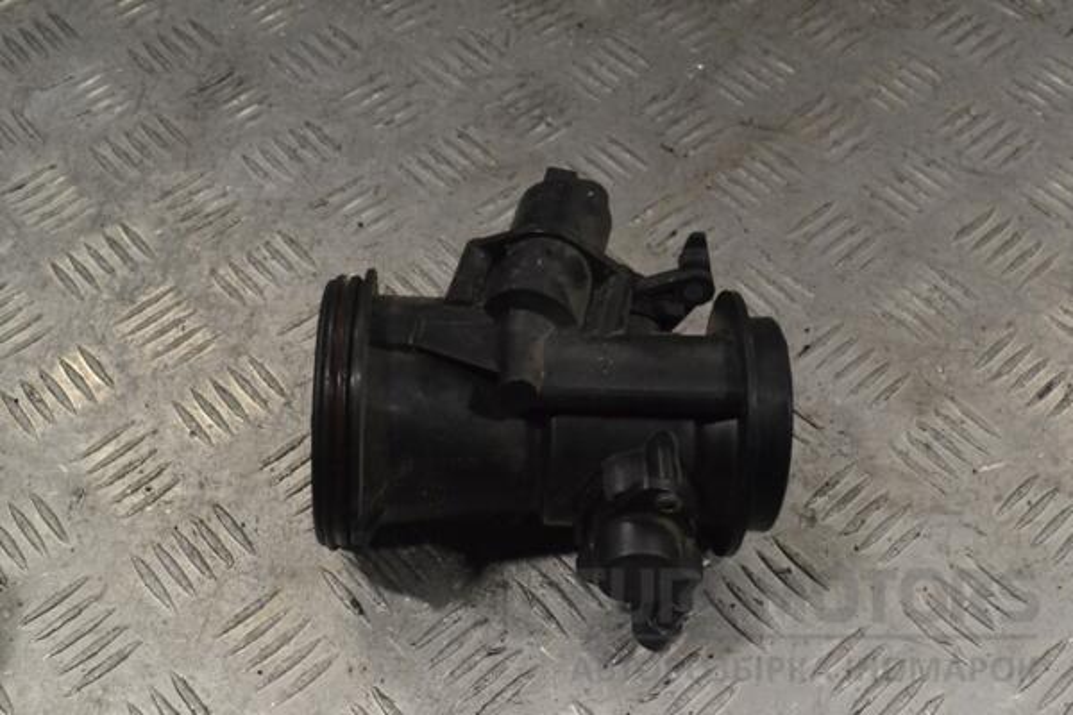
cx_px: 536
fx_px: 1341
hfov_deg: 43.6
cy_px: 358
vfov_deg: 29.9
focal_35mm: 45
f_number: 10
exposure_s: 1/400
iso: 3200
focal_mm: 30
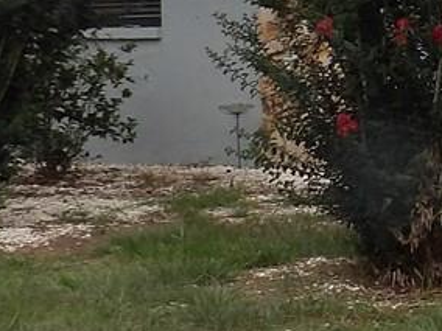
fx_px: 1724
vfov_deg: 11.0
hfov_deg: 13.4
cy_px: 126
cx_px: 756
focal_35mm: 135
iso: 100
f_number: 3.2
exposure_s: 1/531
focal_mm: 4.3
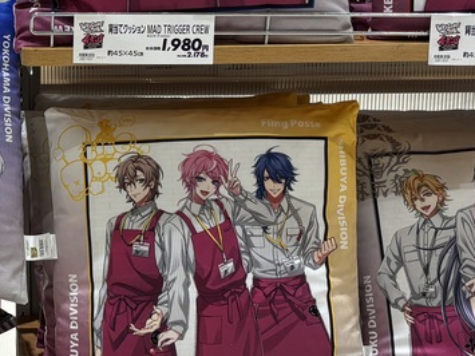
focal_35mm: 88
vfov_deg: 16.7
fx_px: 1207
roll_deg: +1.4
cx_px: -5
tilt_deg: -12.2
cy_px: 110
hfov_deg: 21.4
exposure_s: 1/100
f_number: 1.6
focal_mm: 5.96
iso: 100
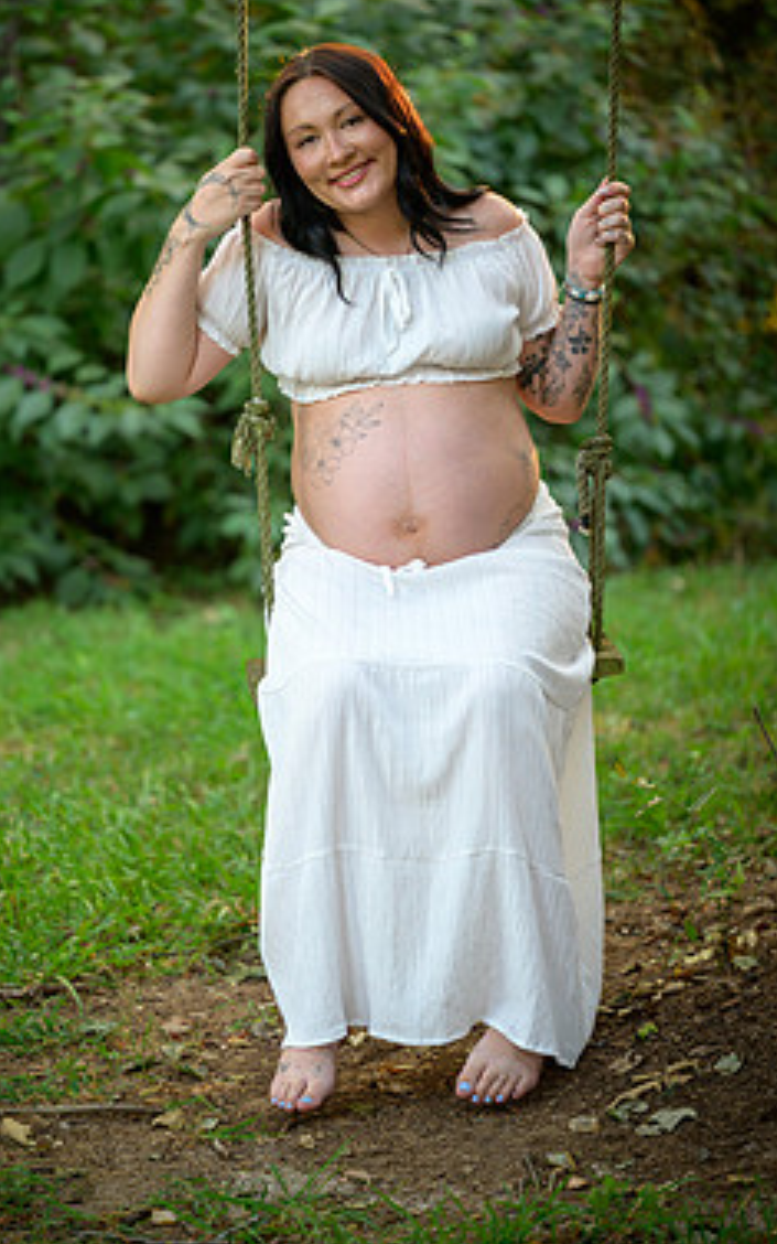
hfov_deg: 10.2
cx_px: 307
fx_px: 4337
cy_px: 569
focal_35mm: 128
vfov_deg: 16.3
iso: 720
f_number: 2.8
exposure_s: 1/125
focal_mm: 105
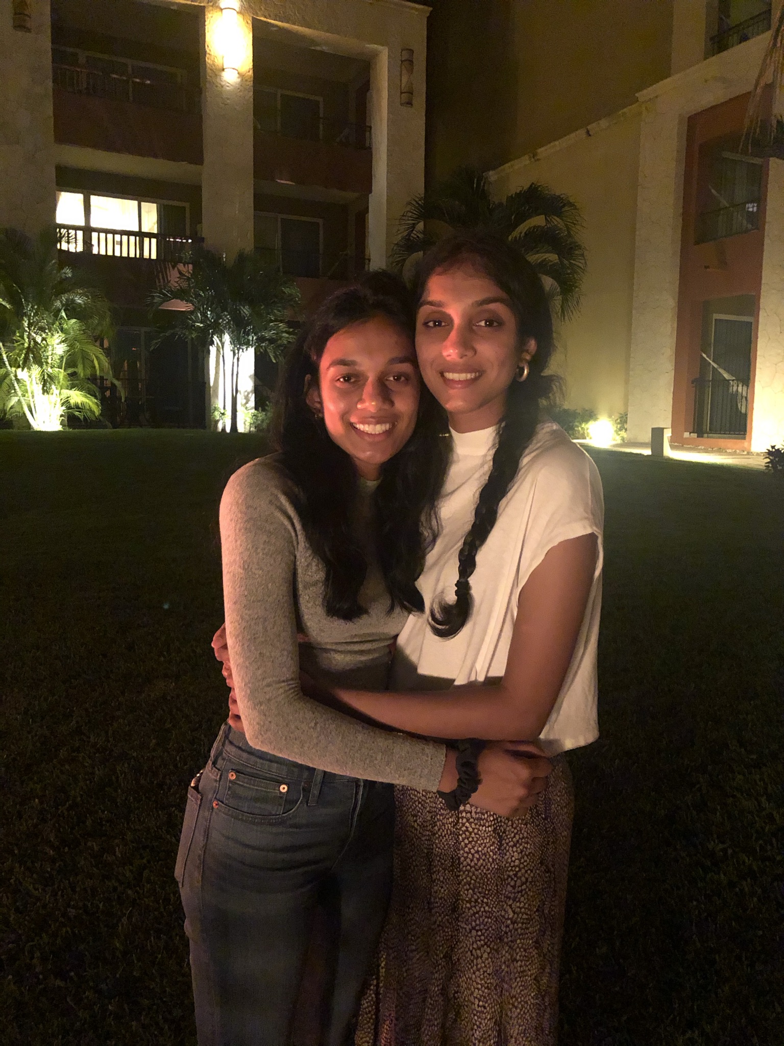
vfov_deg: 63.4
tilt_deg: -5.8
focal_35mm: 28
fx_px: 846
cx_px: 392
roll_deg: -0.9
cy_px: 523
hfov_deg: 49.7
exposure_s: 1/4
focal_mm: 4
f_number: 1.8
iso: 400
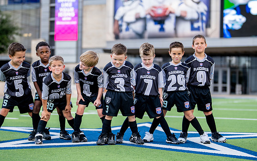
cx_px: 121
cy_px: 91
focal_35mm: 77
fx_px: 539
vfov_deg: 16.9
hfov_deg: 26.8
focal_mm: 50
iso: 100
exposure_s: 1/1250
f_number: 1.2
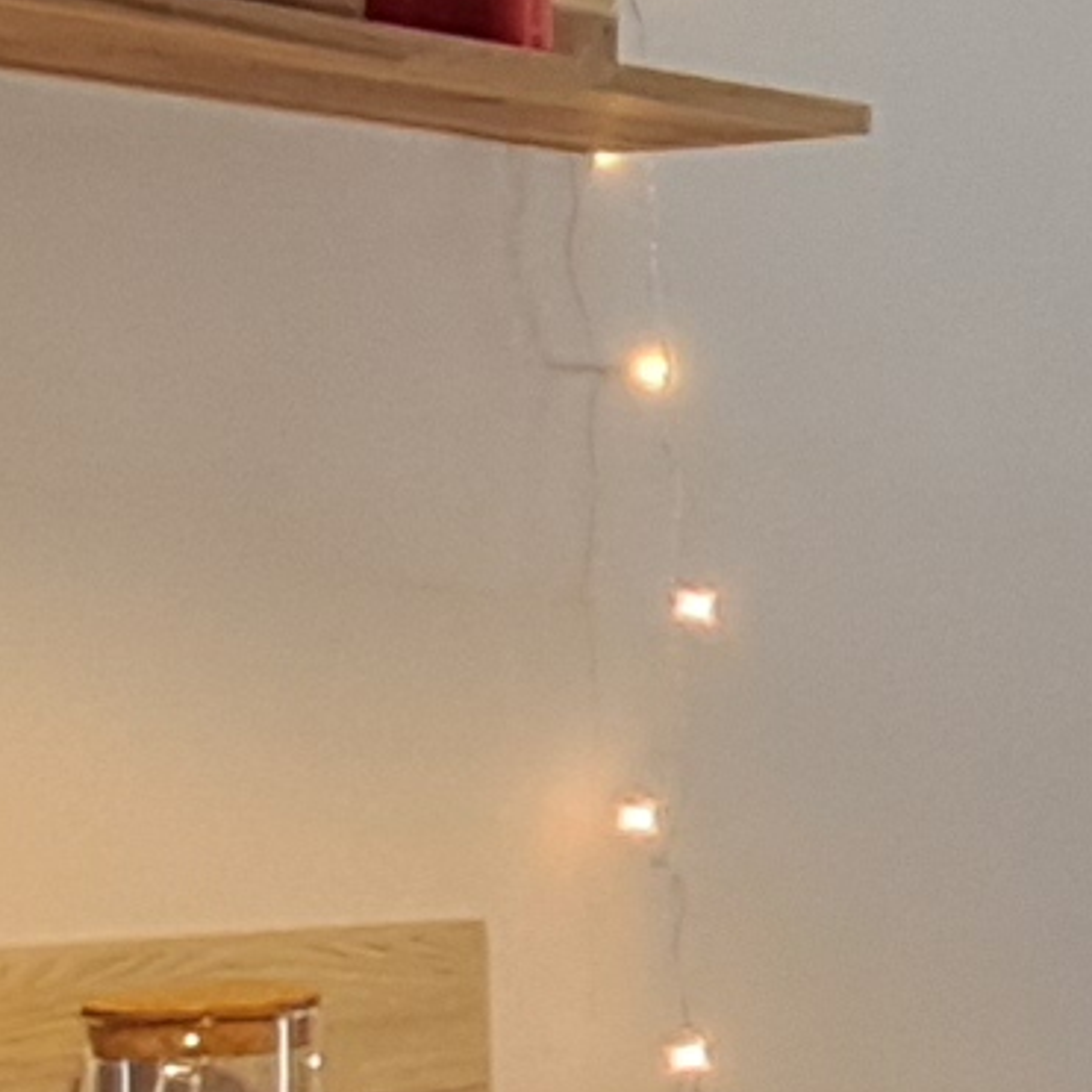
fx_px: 3605
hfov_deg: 13.7
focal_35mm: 101
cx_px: 2390
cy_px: 918
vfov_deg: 17.1
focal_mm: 1.42
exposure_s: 1/50
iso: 100
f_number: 2.2
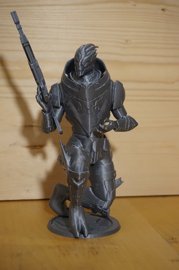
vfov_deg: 38.9
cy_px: 135
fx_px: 381
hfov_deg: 26.5
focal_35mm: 51
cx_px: 90
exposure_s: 1/50
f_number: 5
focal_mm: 34
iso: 3200
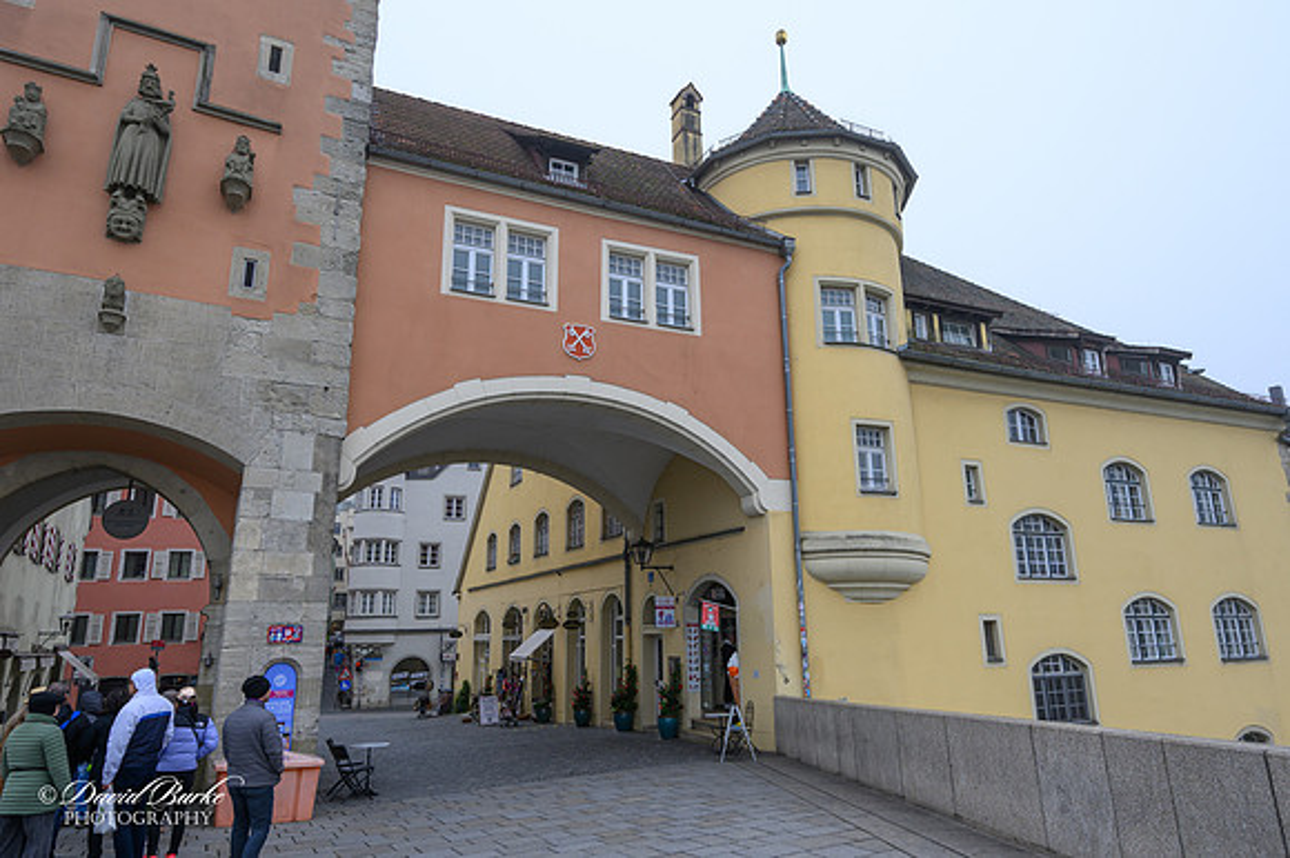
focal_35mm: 21
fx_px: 752
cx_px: 645
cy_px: 429
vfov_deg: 59.4
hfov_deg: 81.2
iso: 180
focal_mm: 14
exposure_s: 1/160
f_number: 8
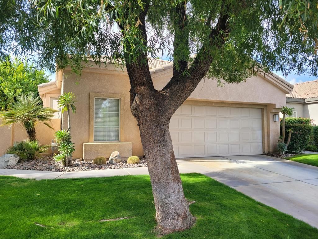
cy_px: 120
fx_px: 239
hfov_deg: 67.3
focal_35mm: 26
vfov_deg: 53.1
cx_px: 159
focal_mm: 5.4
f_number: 1.8
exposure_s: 1/711
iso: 40
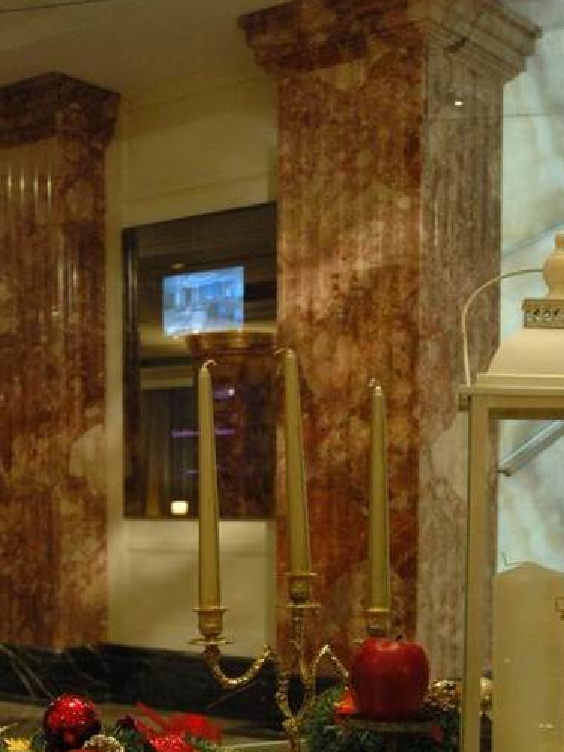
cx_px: 296
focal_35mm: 59
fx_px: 1281
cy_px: 633
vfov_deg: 31.6
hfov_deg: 24.8
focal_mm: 22
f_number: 3.8
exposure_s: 1/30
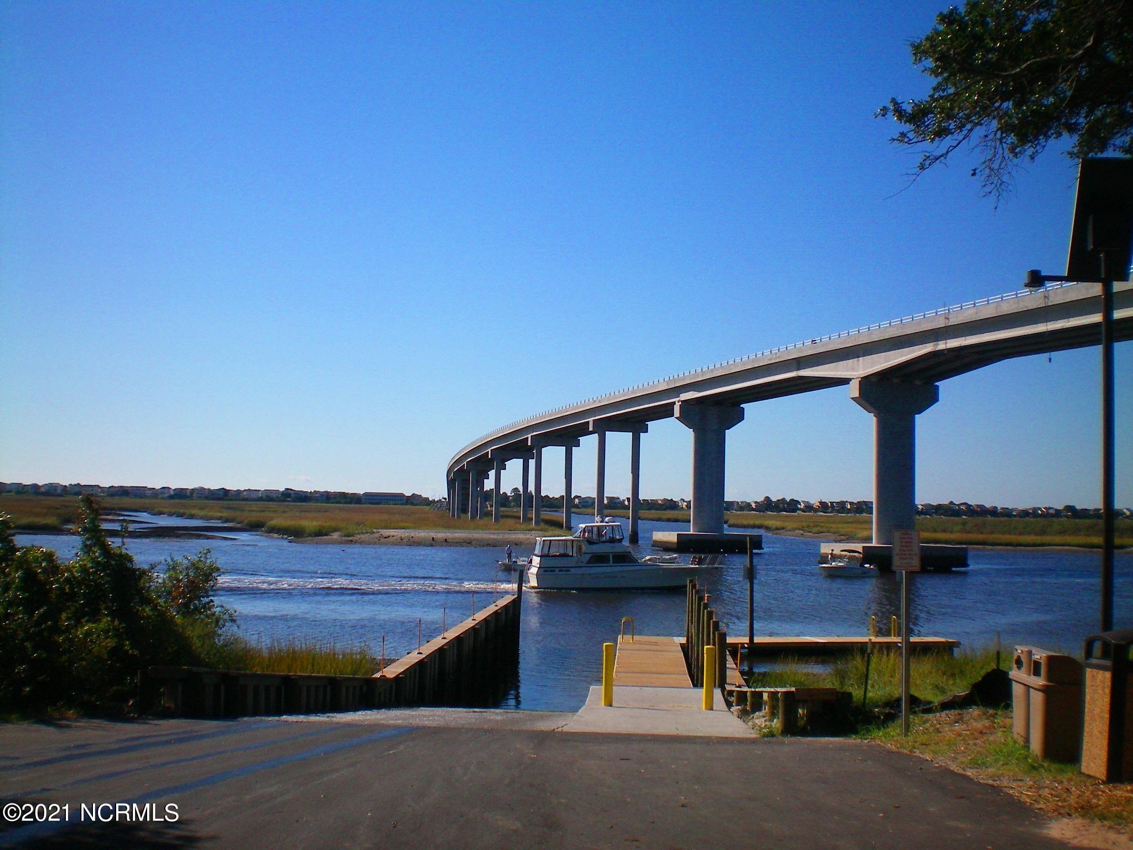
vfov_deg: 37.7
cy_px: 425
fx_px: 1244
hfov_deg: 49.0
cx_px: 566
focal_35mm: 38
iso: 64
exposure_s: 1/1000
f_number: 4.6
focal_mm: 6.3
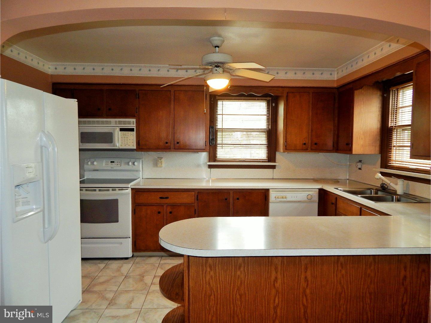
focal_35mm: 23
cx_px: 216
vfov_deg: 58.9
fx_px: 286
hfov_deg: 73.9
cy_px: 162
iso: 200
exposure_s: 1/30
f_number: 3
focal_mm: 4
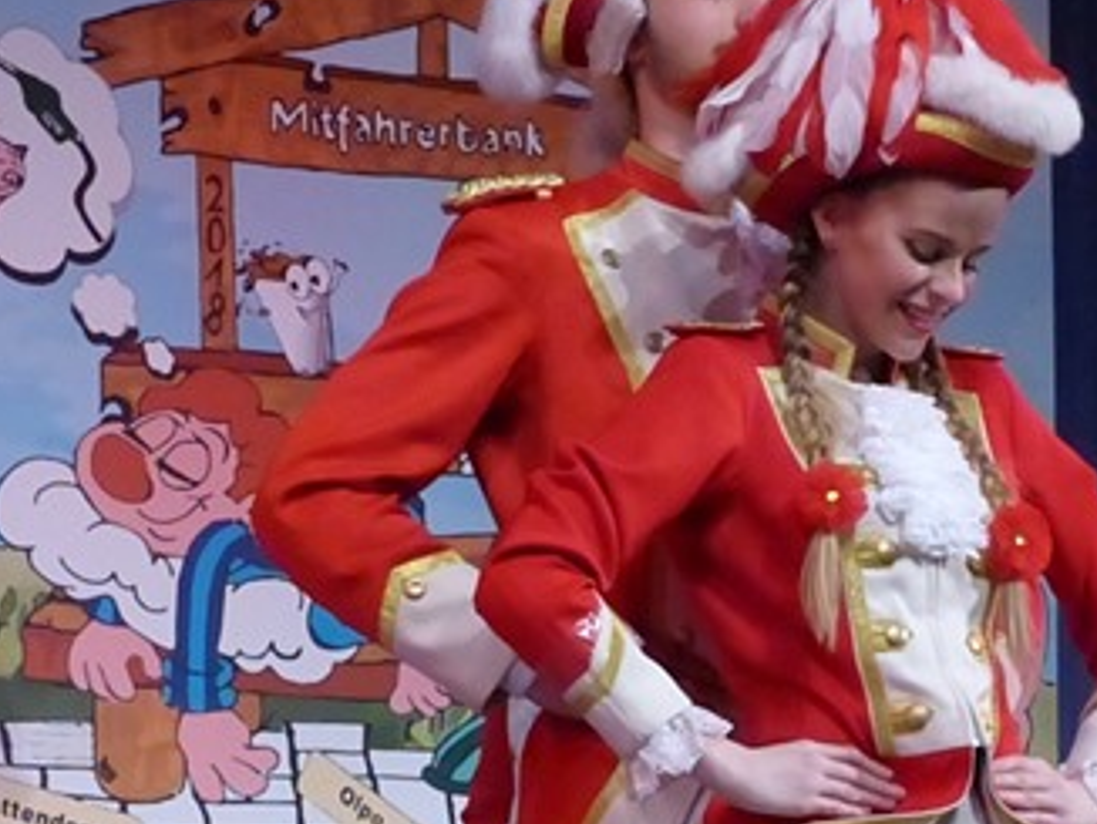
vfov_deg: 6.5
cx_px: 798
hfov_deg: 8.7
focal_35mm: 228
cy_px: 405
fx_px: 7231
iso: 1600
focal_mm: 21.8
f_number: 4
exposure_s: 1/250
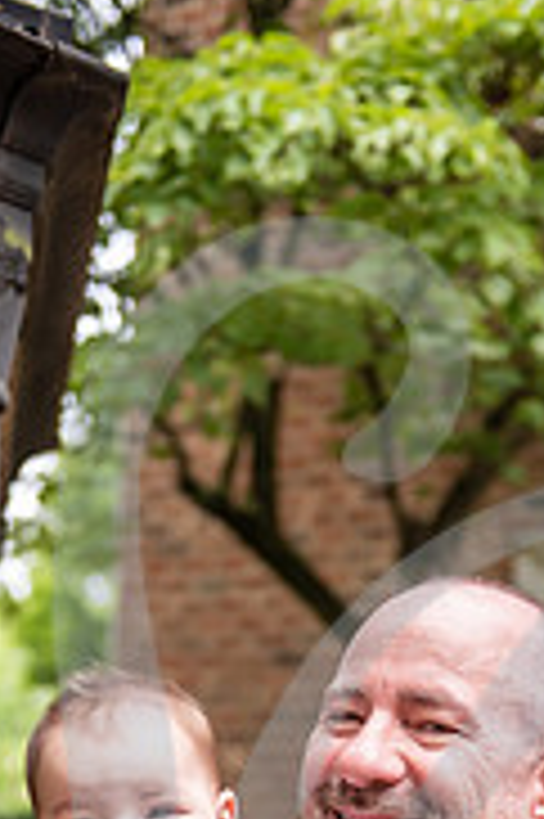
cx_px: 202
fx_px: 2475
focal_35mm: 109
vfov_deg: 17.9
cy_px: 976
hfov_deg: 12.5
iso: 200
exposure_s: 1/800
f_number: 2.8
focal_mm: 44
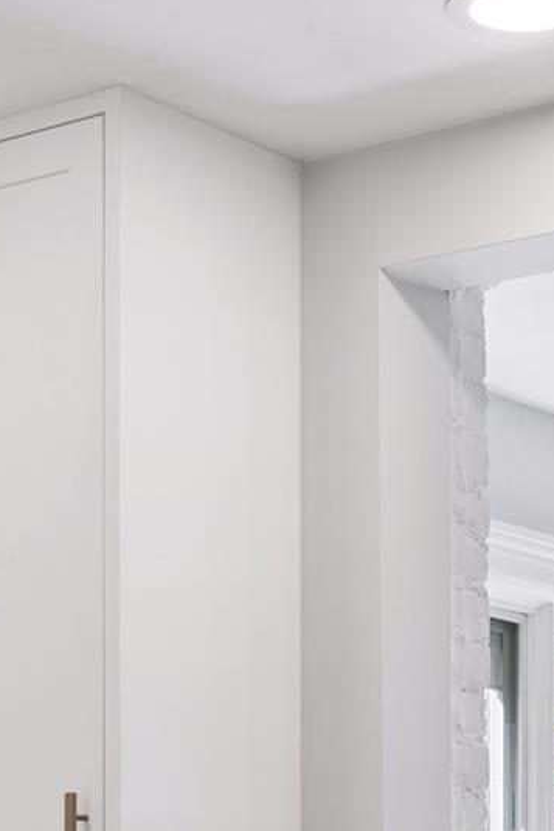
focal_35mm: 103
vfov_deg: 19.1
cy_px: 885
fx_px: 2379
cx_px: 453
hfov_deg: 13.2
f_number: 9
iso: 400
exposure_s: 1/30
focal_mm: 46
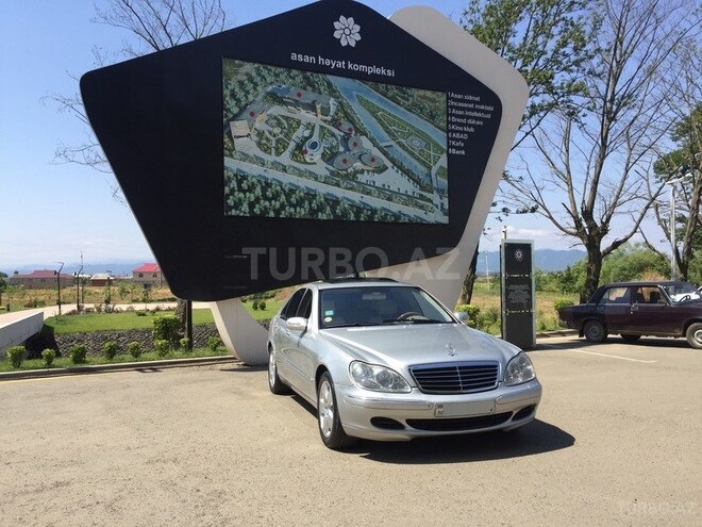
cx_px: 351
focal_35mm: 29
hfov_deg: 61.7
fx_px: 588
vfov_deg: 48.2
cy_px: 264
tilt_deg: +4.7
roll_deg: -1.0
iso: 32
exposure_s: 1/1364
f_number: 2.2
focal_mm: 4.15
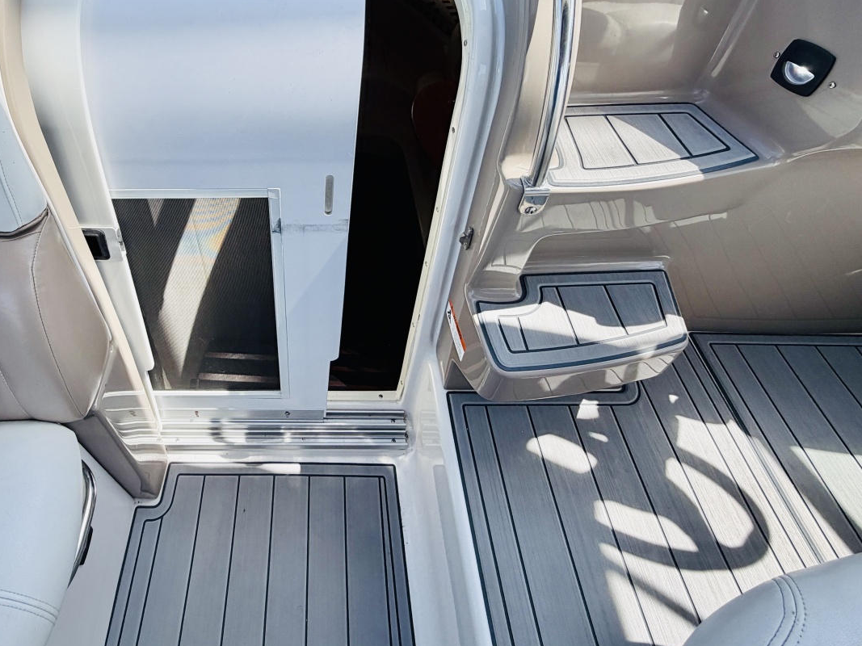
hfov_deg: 77.1
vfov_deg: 60.9
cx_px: 306
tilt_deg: -40.3
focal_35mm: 21
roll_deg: +0.8
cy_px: 185
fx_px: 523
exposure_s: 1/726
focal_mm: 2.22
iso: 40
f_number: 2.2
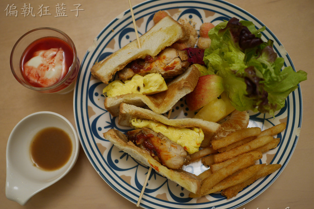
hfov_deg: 58.7
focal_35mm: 32
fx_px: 279
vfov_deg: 41.0
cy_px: 117
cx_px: 153
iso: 250
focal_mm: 15
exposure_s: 1/60
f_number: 1.7
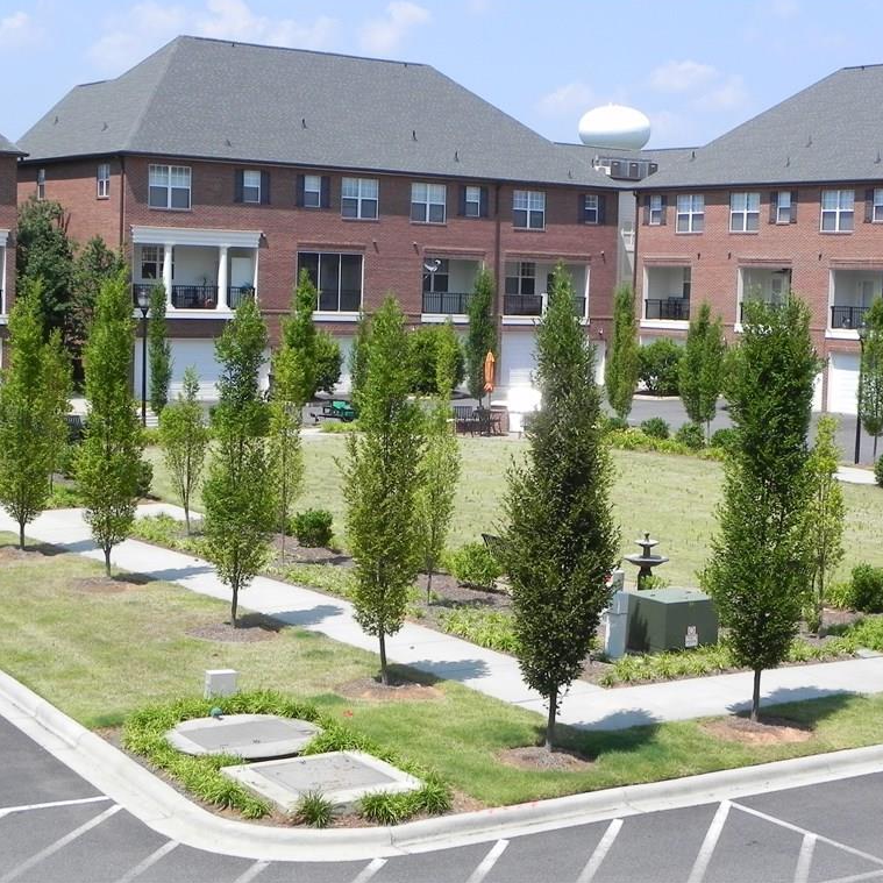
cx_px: 501
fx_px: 1789
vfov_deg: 27.7
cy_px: 437
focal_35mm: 62
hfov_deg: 27.7
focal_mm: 9.2
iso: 160
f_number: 7.1
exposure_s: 1/330
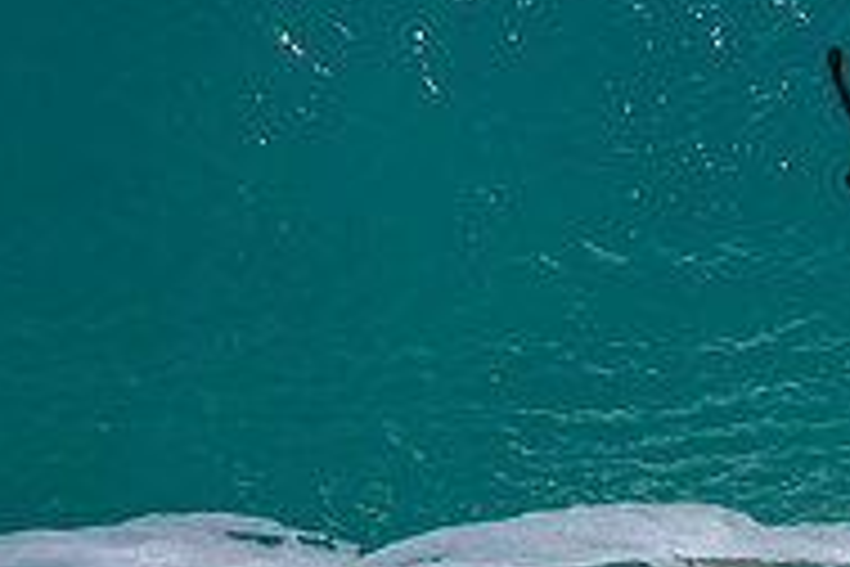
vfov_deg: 0.4
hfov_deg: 0.6
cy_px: -171
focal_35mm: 3367
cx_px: 1549
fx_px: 79492
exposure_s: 1/2000
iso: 320
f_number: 6.3
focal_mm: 800
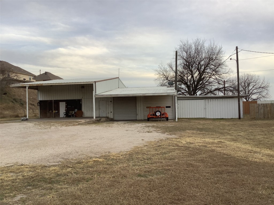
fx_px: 245
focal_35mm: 31
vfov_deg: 45.4
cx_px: 137
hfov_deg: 58.4
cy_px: 102
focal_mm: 3.3
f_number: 2.4
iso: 25
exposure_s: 1/121
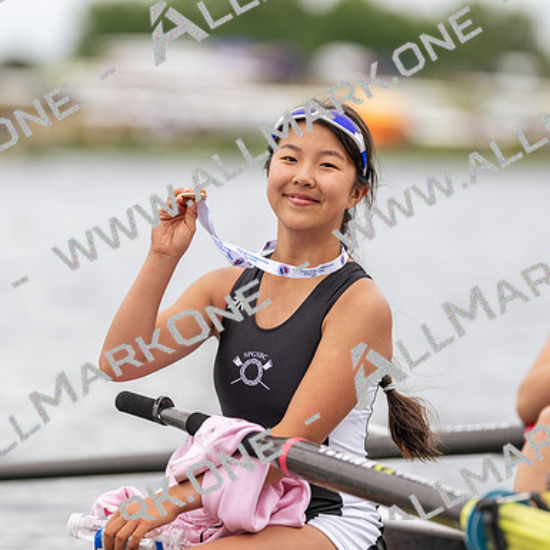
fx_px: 3110
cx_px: 229
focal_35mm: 173
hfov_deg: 10.1
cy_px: 275
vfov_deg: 10.1
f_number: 1.8
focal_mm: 135
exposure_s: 1/2000
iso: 64
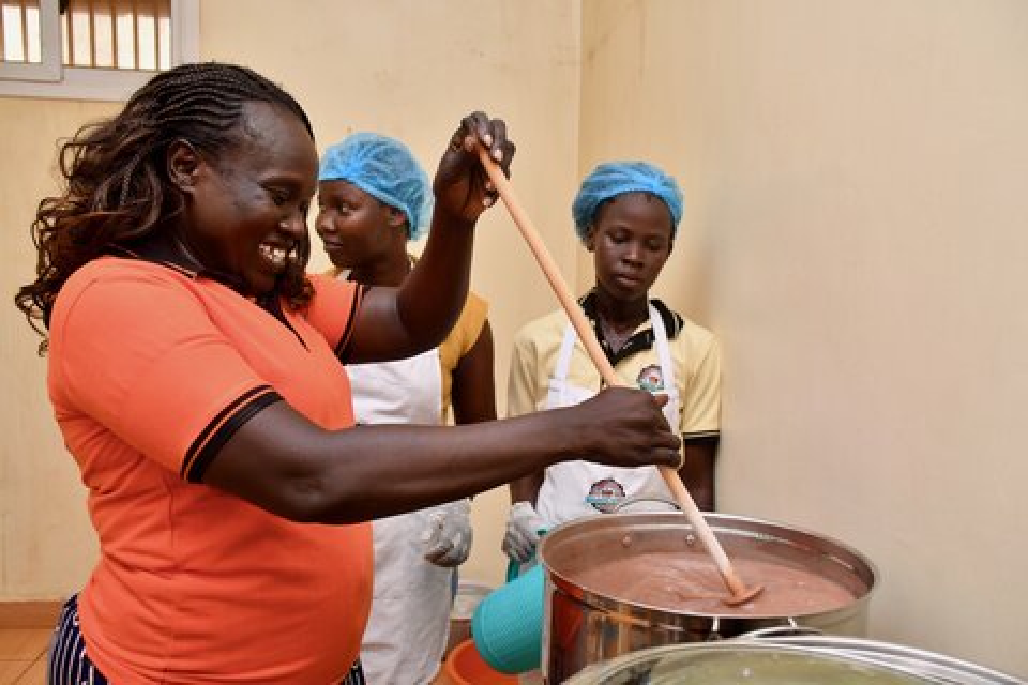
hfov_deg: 57.2
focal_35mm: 33
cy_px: 342
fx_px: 942
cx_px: 514
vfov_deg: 40.0
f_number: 3.5
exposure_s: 1/160
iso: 320
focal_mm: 22
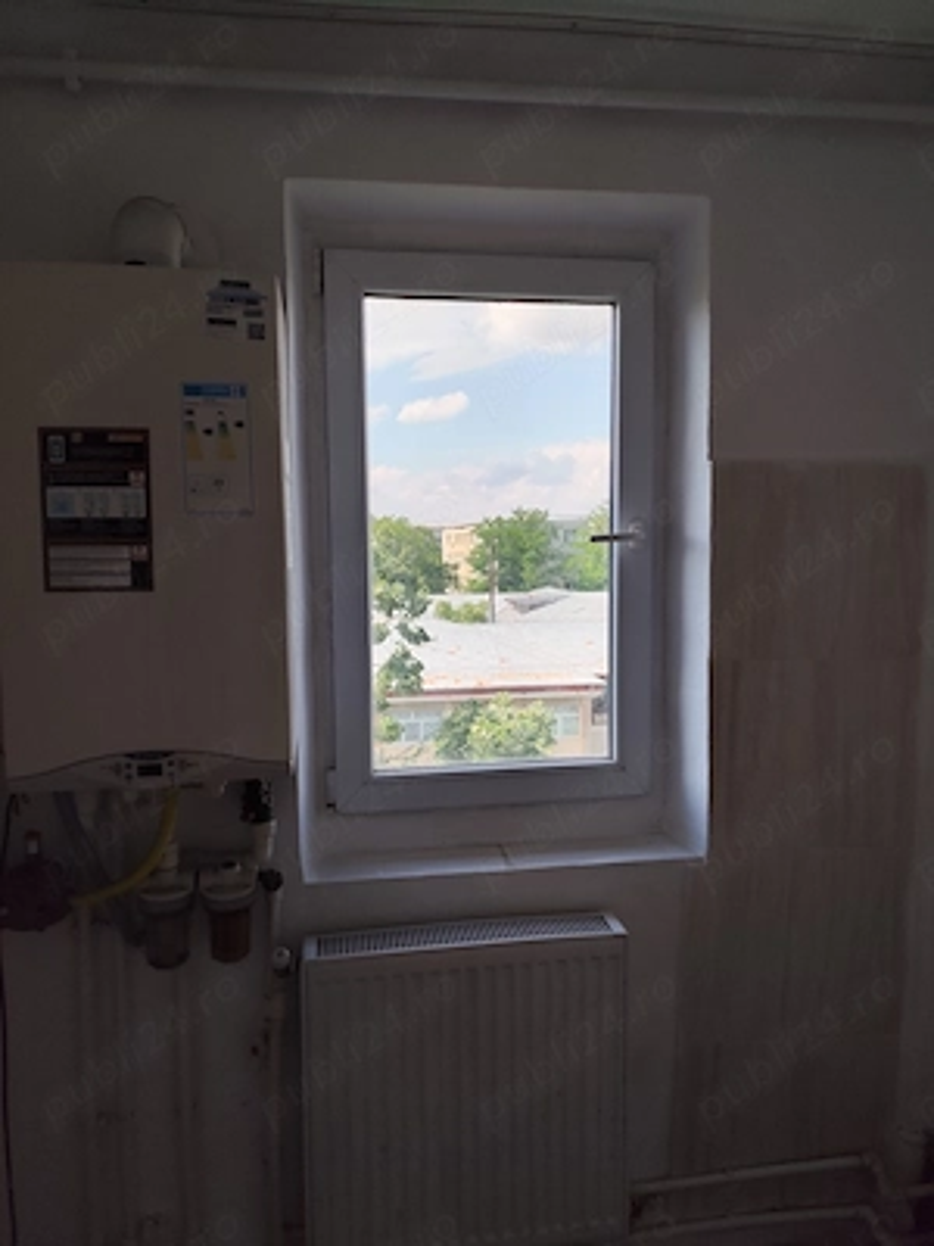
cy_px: 623
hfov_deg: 58.9
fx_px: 827
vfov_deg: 73.9
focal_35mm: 23
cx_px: 467
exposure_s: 1/276
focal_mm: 6.14
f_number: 1.65
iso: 50
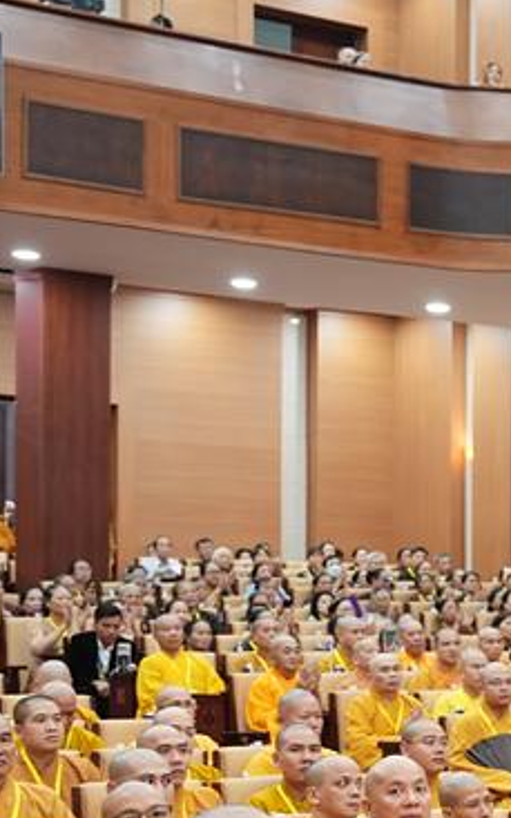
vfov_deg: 20.6
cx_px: 1018
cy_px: 660
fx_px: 2231
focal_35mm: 100
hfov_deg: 11.7
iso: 1600
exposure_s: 1/125
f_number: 2.8
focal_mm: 30
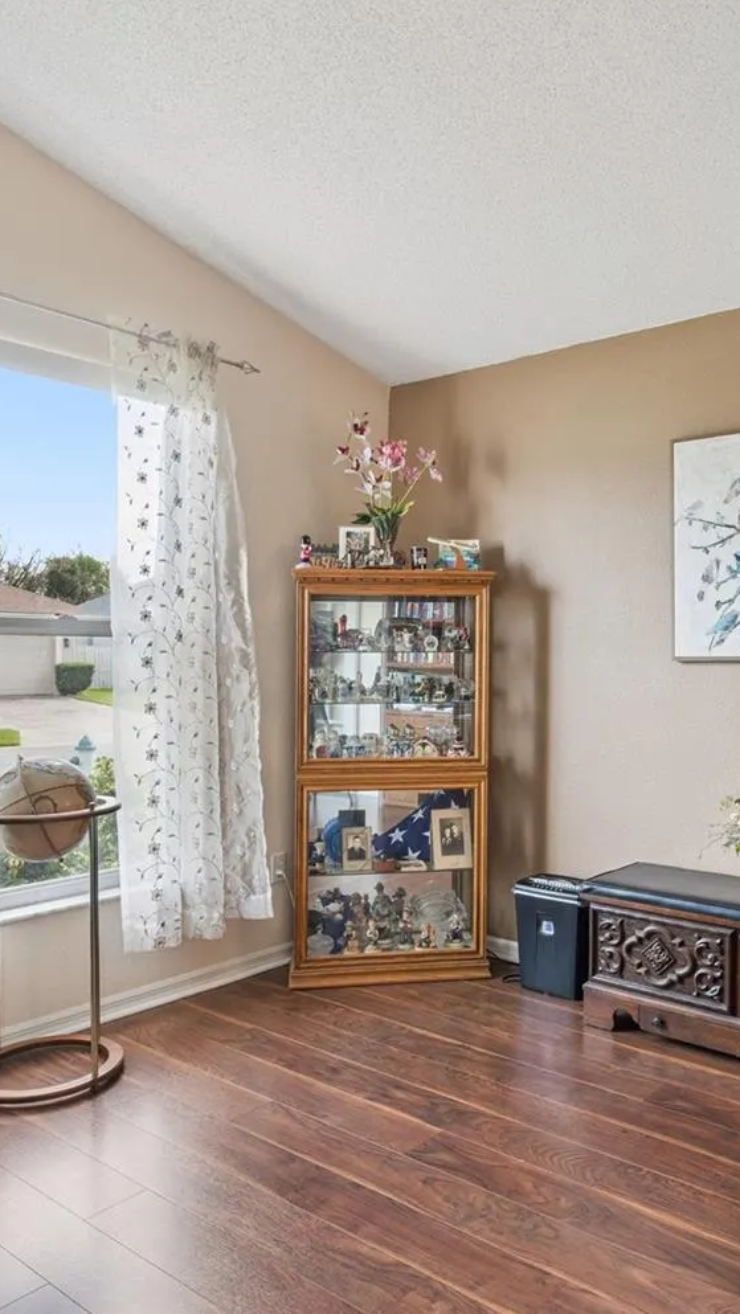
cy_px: 663
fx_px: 971
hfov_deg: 41.3
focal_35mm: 28
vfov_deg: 68.2
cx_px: 482
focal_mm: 16.5
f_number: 9
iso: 200
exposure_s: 1/15
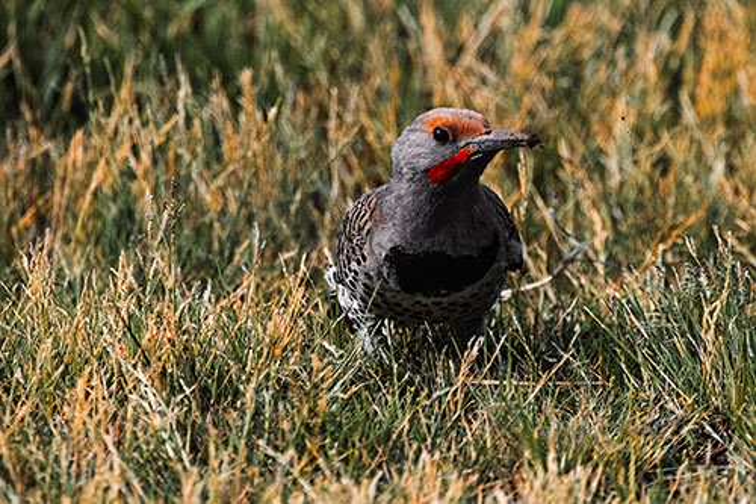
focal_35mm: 1050
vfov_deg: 1.3
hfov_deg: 2.0
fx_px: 22041
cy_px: 252
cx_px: 378
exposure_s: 1/3200
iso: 4000
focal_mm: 1050
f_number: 12
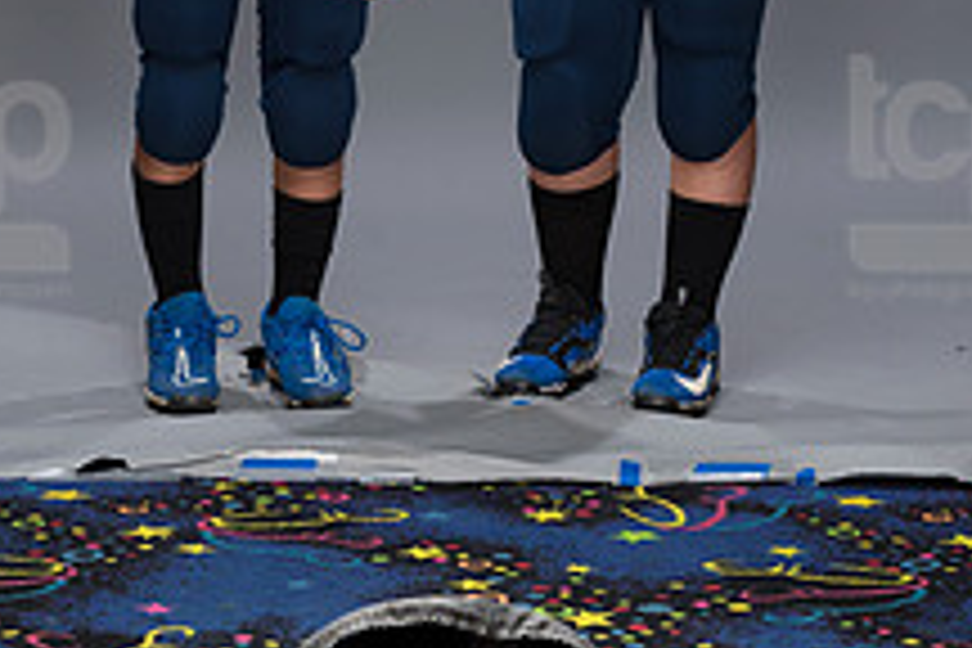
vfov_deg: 8.1
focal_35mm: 167
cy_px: -310
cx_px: 459
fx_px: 4509
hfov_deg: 12.3
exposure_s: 1/250
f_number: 6.3
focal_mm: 80
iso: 320
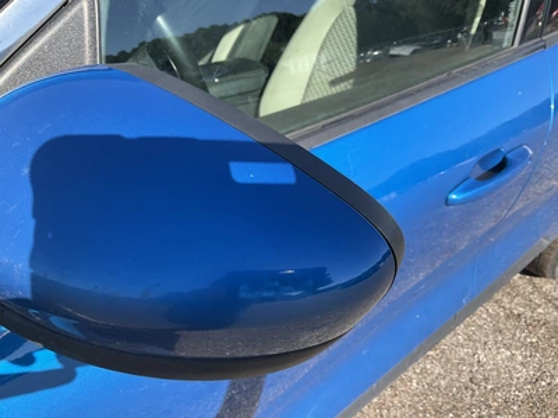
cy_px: 209
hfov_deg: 61.7
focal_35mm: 29
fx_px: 467
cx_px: 279
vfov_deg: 48.2
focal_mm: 3
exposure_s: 1/504
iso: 25
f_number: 1.8
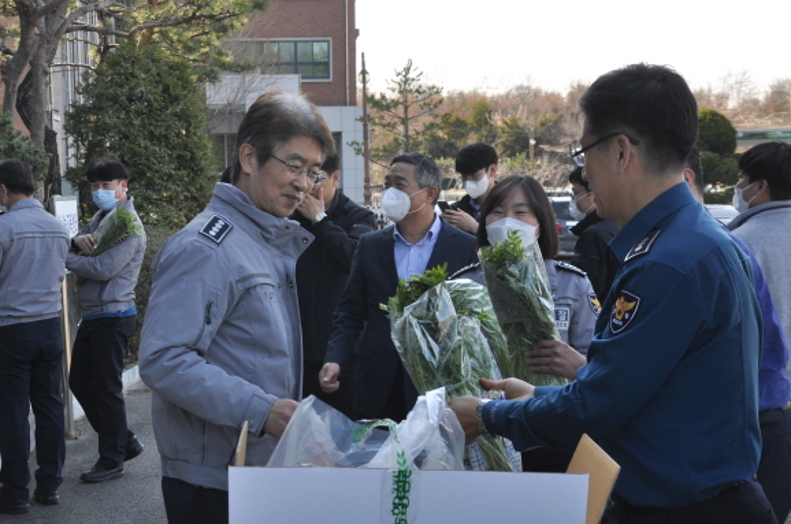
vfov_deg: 19.7
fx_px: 1513
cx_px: 323
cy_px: 272
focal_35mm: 69
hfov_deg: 29.2
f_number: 8
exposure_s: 1/200
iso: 200
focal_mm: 38
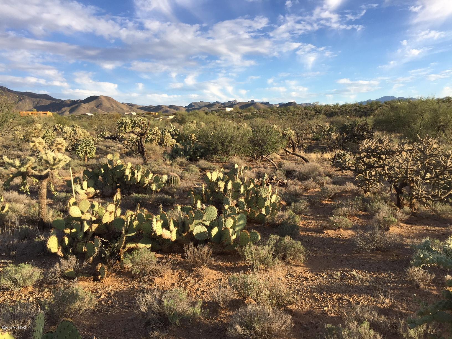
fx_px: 379
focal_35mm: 29
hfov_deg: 61.7
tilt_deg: -4.8
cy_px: 170
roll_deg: +1.1
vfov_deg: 48.2
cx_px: 226
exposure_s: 1/920
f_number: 2.2
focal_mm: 4.15
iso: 32
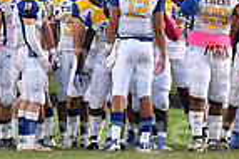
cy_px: -49
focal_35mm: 761
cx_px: -2
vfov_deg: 1.8
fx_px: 5047
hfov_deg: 2.7
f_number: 4
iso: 1600
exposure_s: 1/800
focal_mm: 125
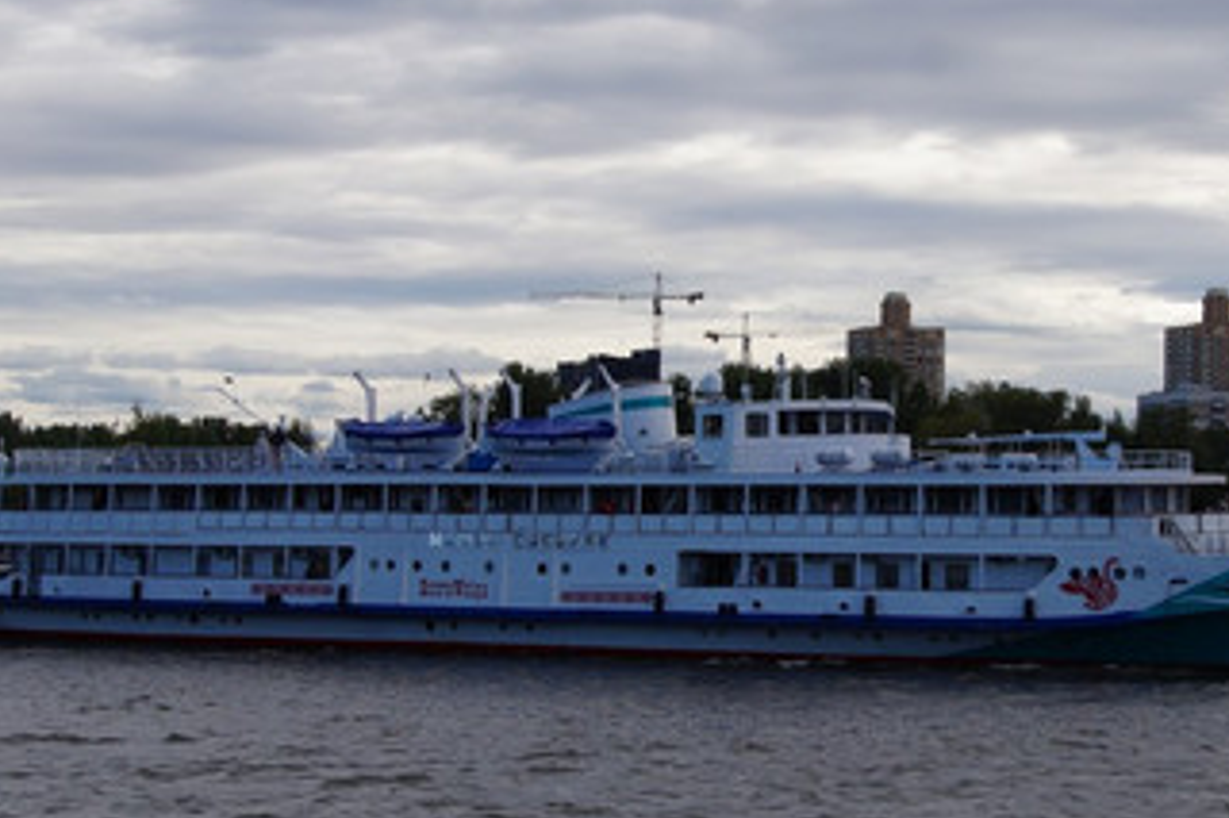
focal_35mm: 84
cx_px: 826
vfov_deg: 16.2
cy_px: 419
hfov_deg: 24.1
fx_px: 2866
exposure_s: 1/160
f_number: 10
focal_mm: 28
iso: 100
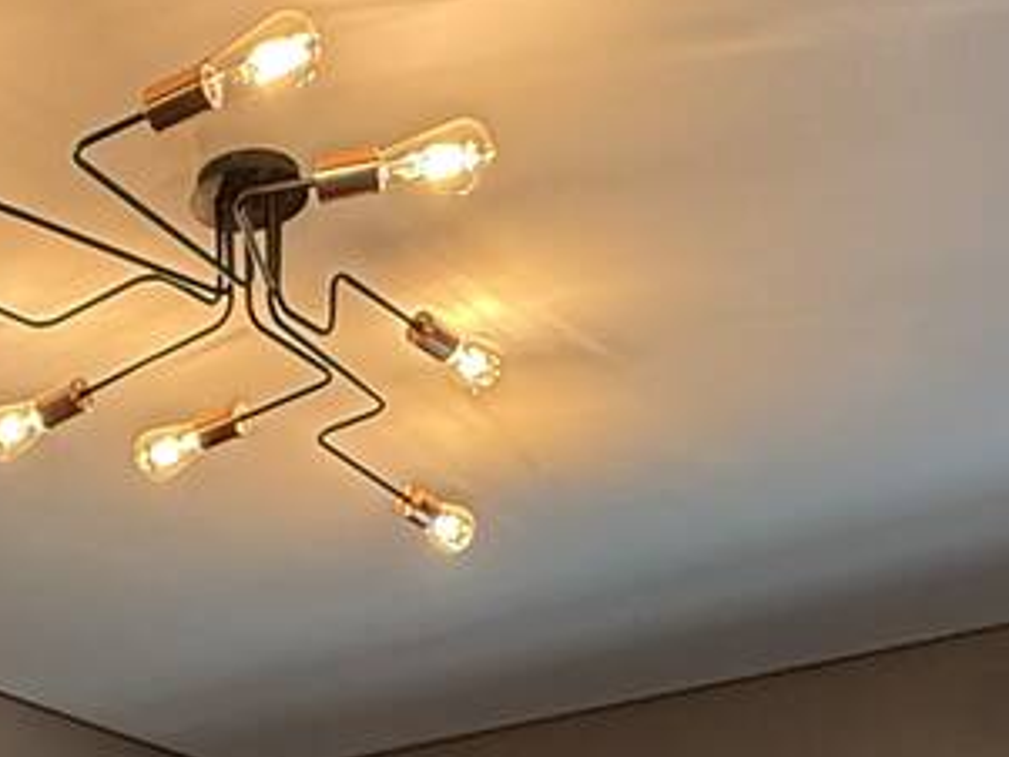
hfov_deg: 27.1
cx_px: -37
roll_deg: -1.1
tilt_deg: -0.2
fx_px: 1954
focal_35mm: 67
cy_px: 1306
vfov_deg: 18.1
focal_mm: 2.22
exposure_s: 1/91
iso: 320
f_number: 2.2
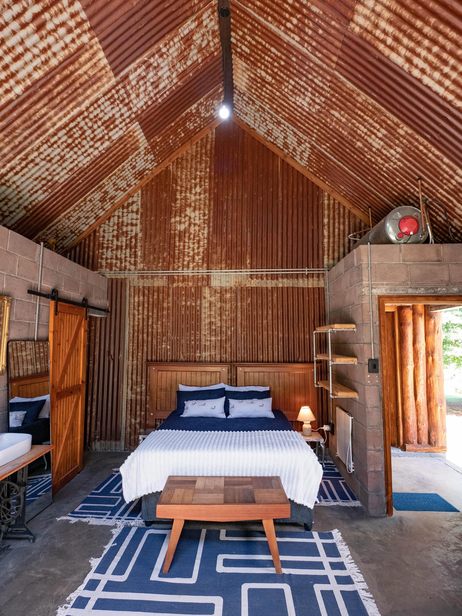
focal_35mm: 18
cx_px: 231
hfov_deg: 71.6
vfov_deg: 87.7
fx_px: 320
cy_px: 308
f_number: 4.5
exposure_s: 1/80
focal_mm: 9
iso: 800
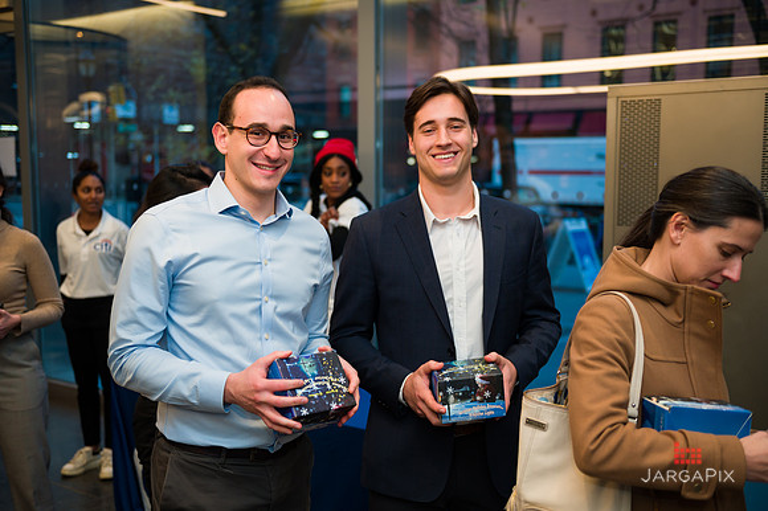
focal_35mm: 42
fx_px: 895
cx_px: 384
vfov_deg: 31.9
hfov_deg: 46.4
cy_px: 256
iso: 400
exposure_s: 1/200
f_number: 3.2
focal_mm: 42
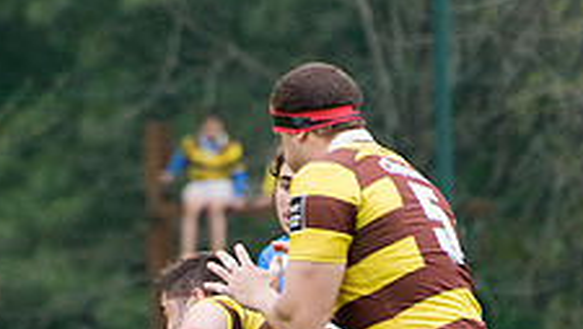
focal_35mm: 809
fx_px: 12517
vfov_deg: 1.5
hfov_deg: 2.7
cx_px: 171
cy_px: 470
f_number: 5.6
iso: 2000
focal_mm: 300
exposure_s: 1/500
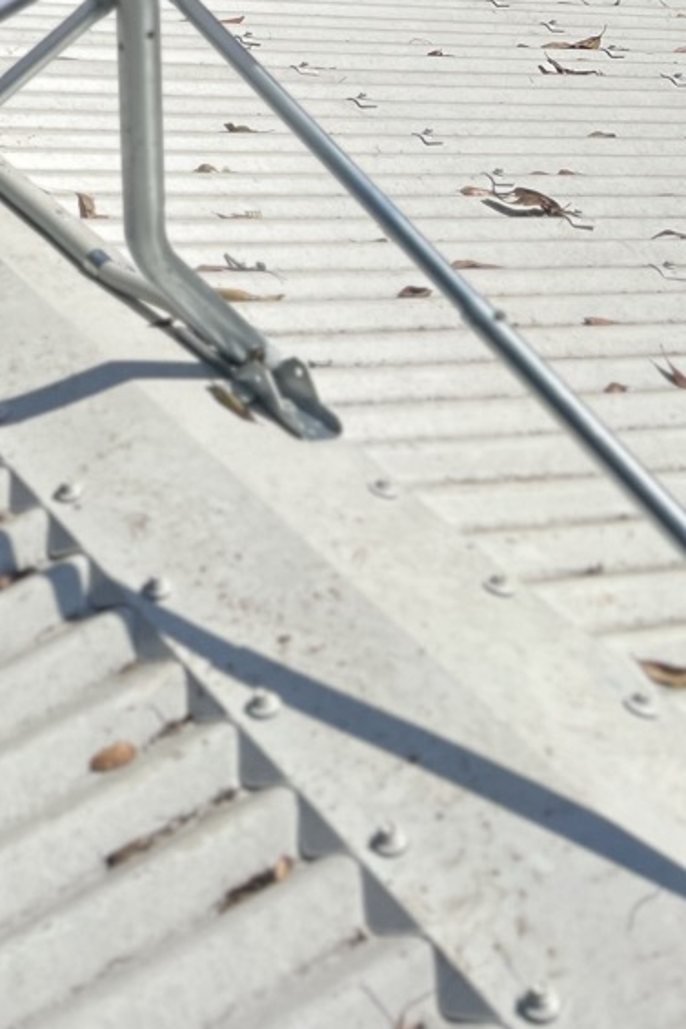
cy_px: -237
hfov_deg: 18.5
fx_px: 1914
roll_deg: +2.4
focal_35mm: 67
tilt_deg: -12.2
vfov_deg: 26.4
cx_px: -266
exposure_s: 1/11364
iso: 50
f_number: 1.5
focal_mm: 5.7
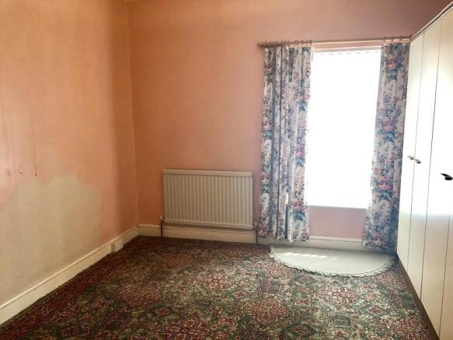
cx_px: 226
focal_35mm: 28
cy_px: 170
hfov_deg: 63.5
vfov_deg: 49.7
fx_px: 366
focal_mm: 3.99
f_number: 1.8
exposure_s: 1/25
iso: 32
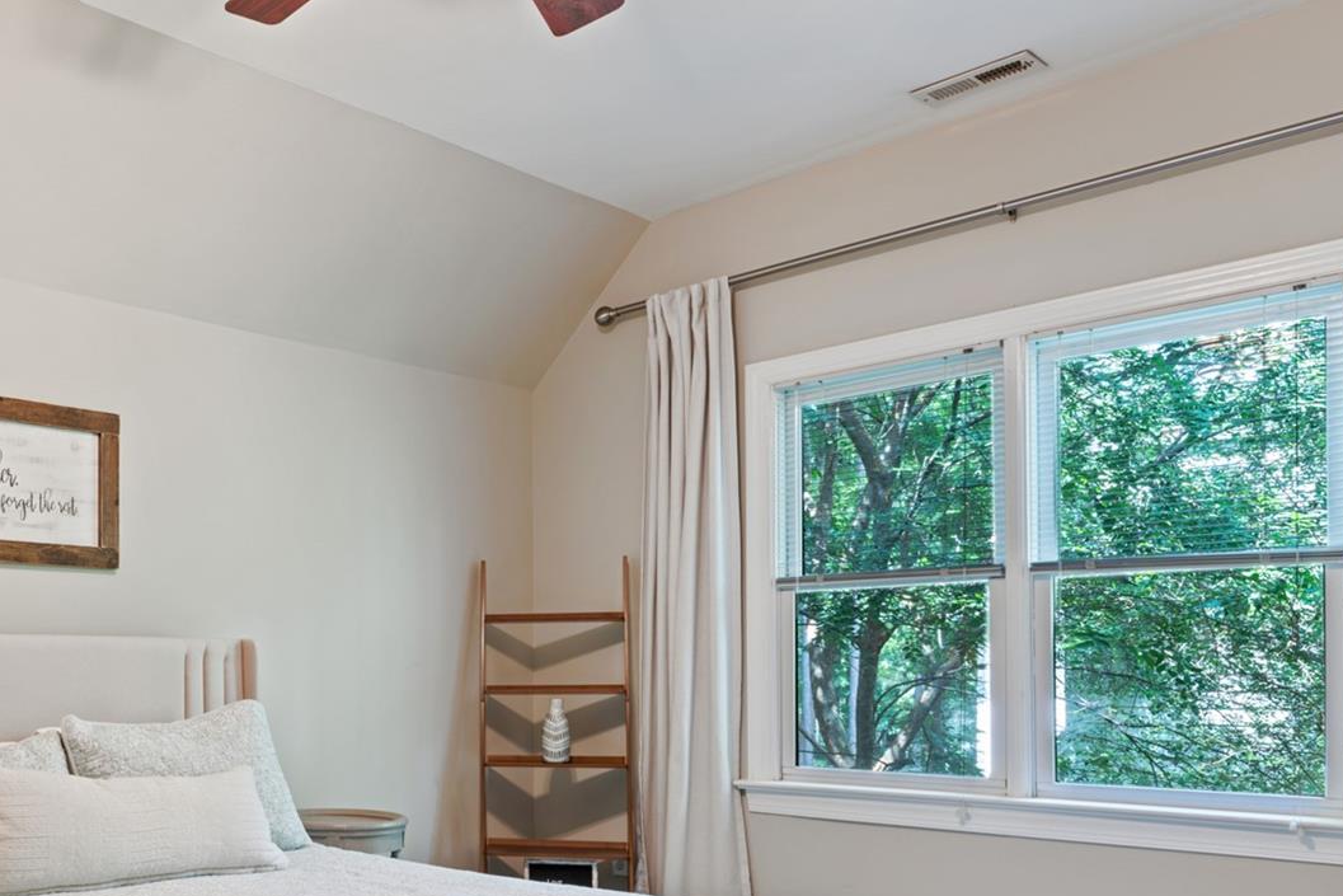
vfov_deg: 39.3
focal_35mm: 33
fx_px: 1214
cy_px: 683
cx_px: 182
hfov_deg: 52.2
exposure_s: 3.2
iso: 100
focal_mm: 16.8
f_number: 13
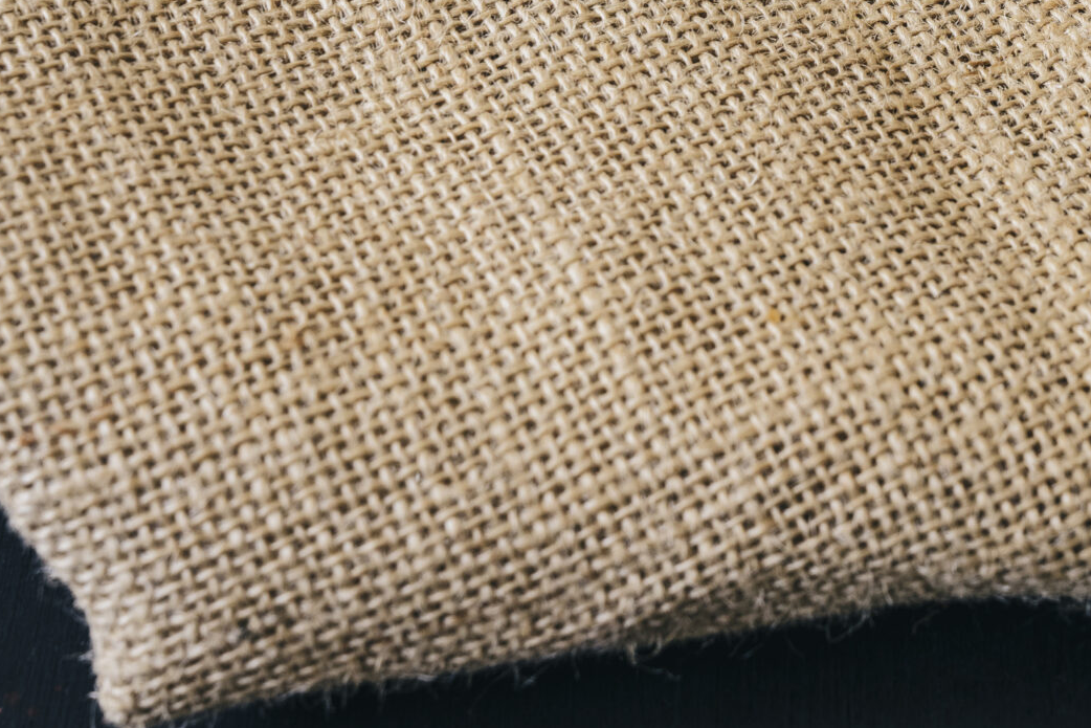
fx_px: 3425
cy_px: -149
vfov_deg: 11.9
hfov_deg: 17.9
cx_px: 891
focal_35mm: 113
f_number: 9
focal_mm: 46
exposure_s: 1/30
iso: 250
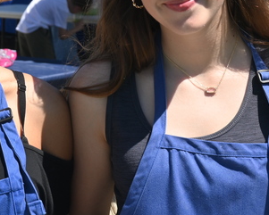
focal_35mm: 163
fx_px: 1298
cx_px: 21
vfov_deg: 9.5
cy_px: 138
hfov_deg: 11.7
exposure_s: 1/320
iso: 100
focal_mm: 34
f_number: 6.3
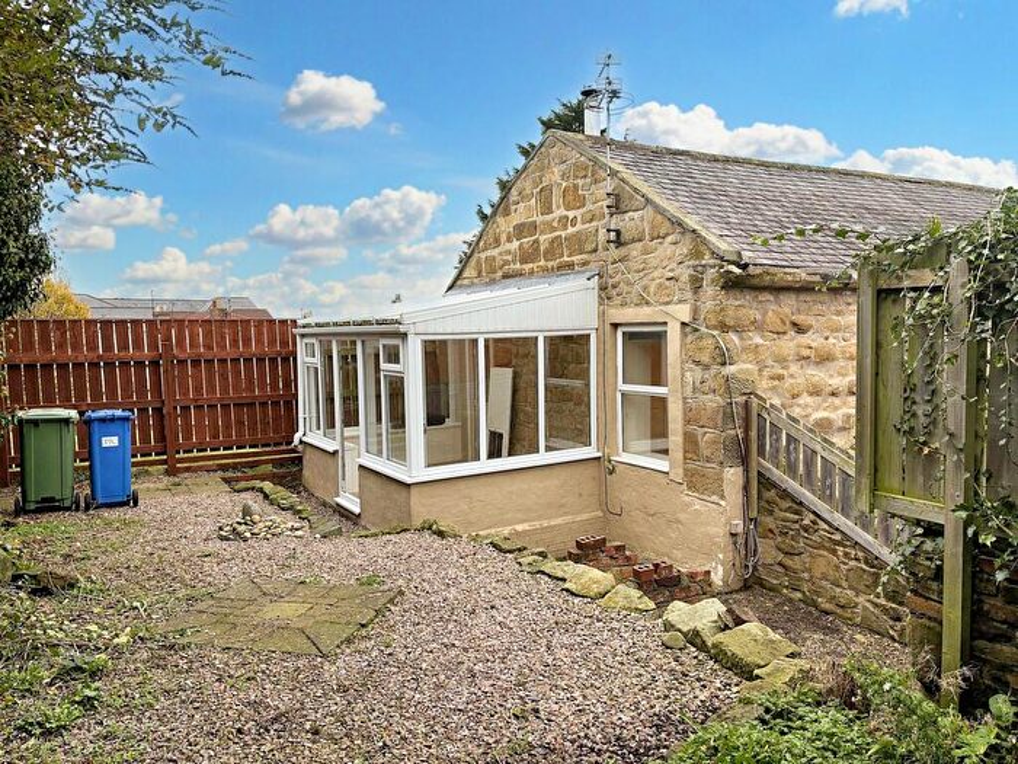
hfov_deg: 67.3
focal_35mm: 26
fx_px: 765
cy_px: 382
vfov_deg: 53.1
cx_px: 509
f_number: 1.6
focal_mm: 6
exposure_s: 1/223
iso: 40
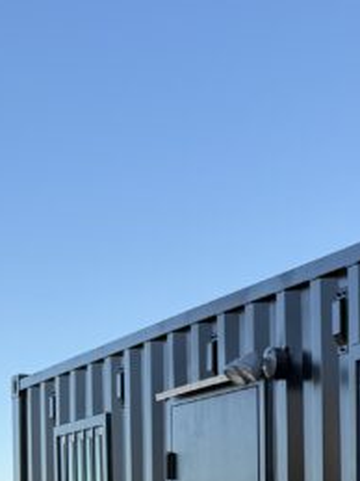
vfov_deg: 19.0
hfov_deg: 13.9
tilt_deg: -2.6
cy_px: 643
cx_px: 642
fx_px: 1318
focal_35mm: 95
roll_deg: -1.6
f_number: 1.78
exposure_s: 1/1727
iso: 80
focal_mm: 6.76
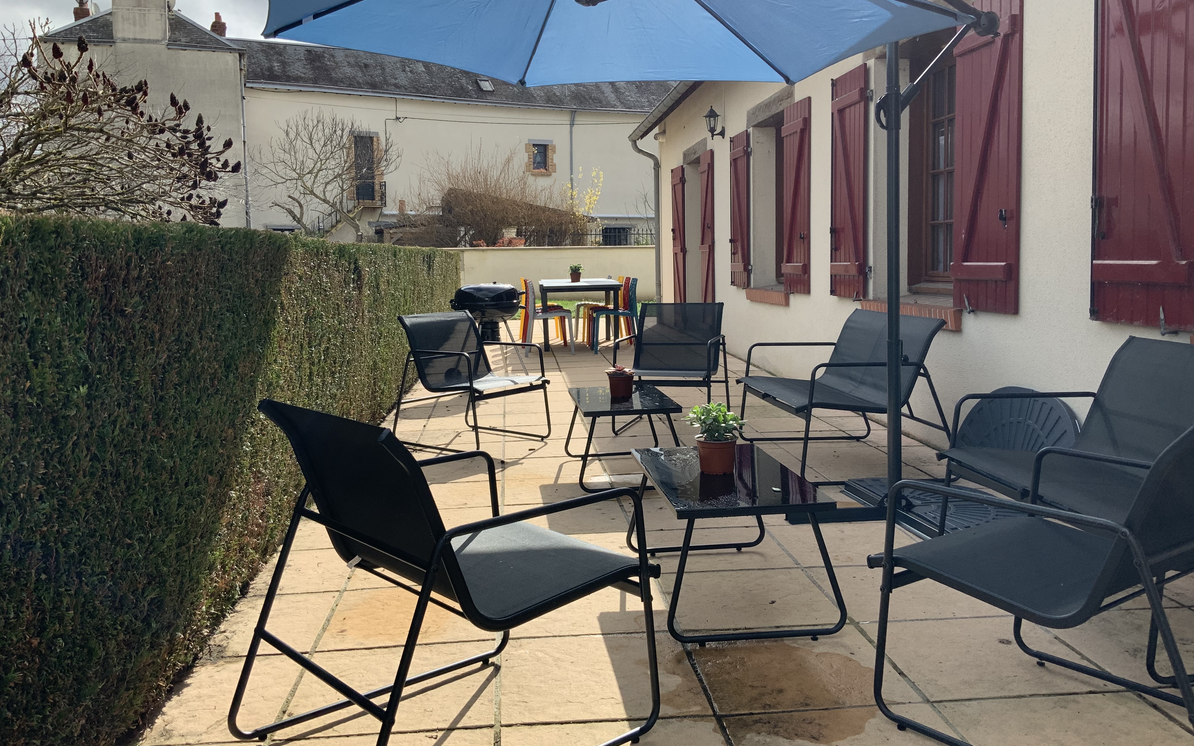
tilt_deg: -5.3
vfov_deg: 40.5
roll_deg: +1.2
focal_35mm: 31
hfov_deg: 61.2
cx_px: 600
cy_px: 325
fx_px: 1009
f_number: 1.8
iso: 16
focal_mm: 3
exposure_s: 1/1412
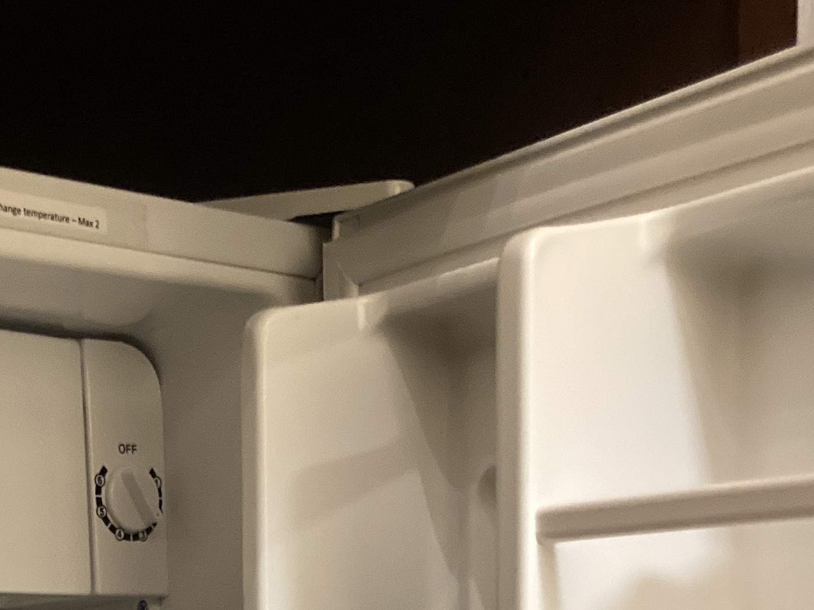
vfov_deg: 16.8
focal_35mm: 81
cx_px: 172
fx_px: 1904
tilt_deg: -5.7
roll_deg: +1.0
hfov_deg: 23.8
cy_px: 869
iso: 640
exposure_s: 1/25
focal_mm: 3.99
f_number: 1.8
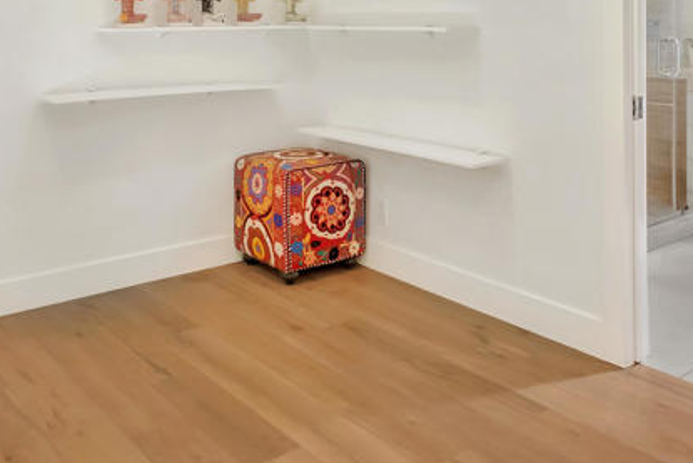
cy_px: 21
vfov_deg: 33.5
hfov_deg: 51.8
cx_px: 326
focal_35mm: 37
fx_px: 712
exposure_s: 1/125
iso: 640
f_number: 7.1
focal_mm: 10
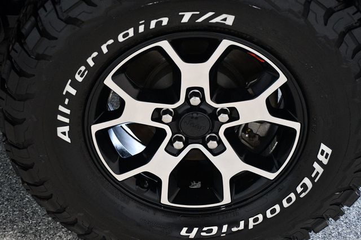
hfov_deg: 30.1
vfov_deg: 20.3
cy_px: 120
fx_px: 671
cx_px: 180
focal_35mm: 67
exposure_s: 1/60
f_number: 4.5
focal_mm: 45
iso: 3600
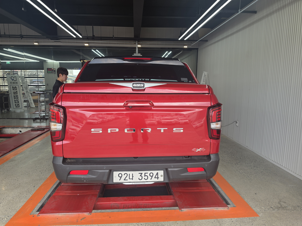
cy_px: 113
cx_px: 151
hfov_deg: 73.9
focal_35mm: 23
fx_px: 201
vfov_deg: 58.9
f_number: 1.4
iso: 20
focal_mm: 6.5
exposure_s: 1/120
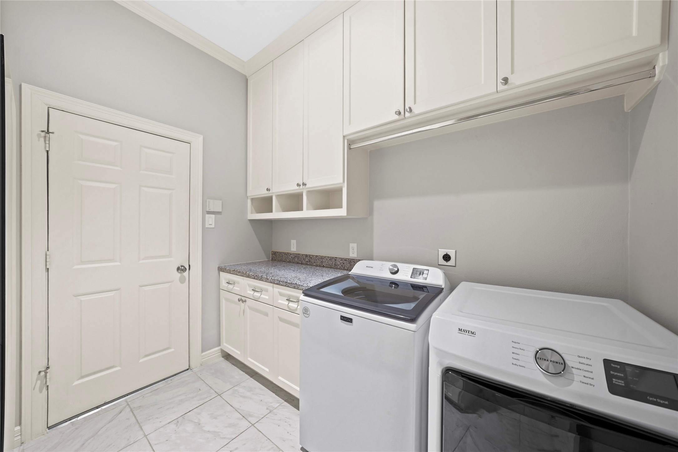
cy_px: 226
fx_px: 226
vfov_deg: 90.0
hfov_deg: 112.6
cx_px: 339
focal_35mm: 12
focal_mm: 12
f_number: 5.6
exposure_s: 1
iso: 400
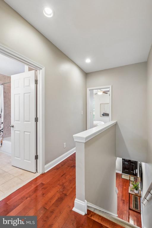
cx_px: 76
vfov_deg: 100.4
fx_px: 95
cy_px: 114
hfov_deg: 77.3
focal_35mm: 15
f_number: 8
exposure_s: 1/4
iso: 250
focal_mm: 10
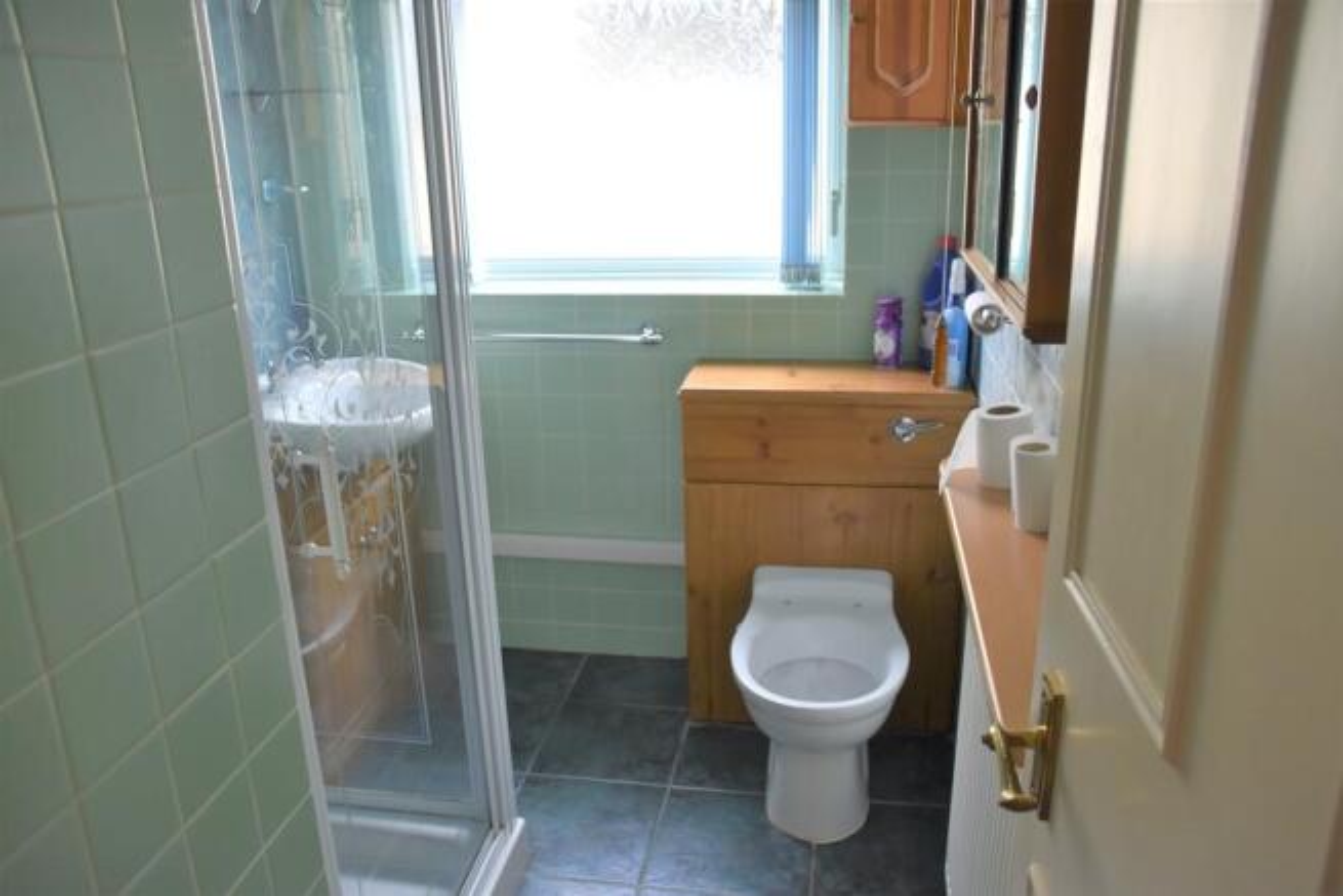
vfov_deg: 48.0
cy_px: 448
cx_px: 672
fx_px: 1007
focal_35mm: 27
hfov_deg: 67.4
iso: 720
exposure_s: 1/250
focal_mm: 18
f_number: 3.5
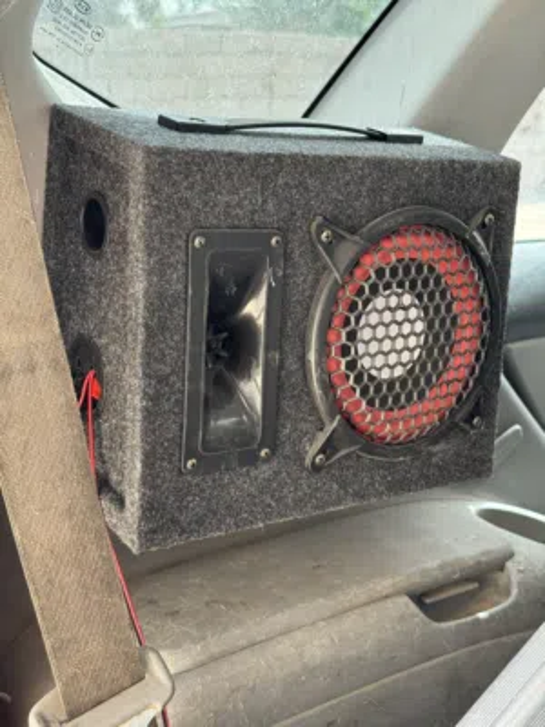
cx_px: 272
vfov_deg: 39.7
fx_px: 1008
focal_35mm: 48
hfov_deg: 30.3
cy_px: 364
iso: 80
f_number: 1.78
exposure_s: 1/144
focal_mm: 6.76
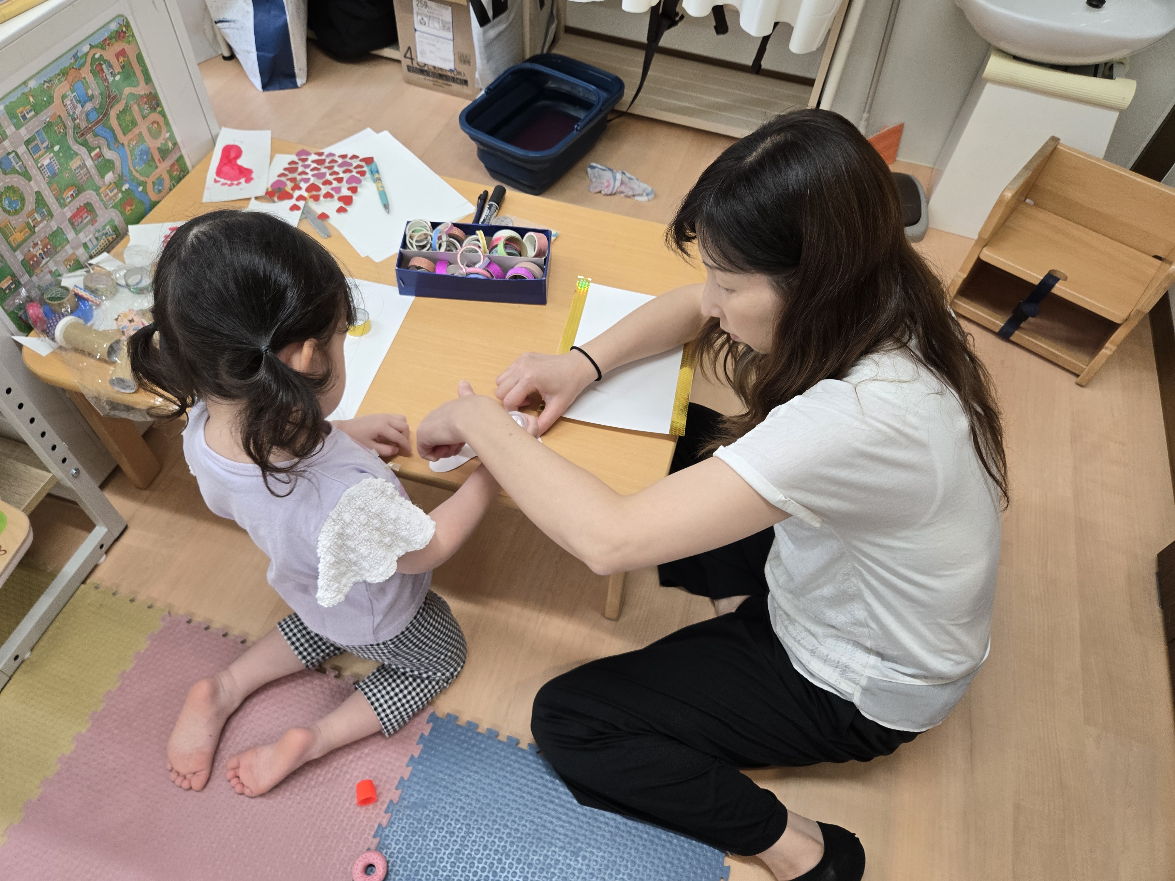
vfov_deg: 58.9
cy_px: 440
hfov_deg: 73.9
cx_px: 588
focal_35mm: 23
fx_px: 781
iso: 160
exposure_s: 1/100
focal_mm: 5.4
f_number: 1.8
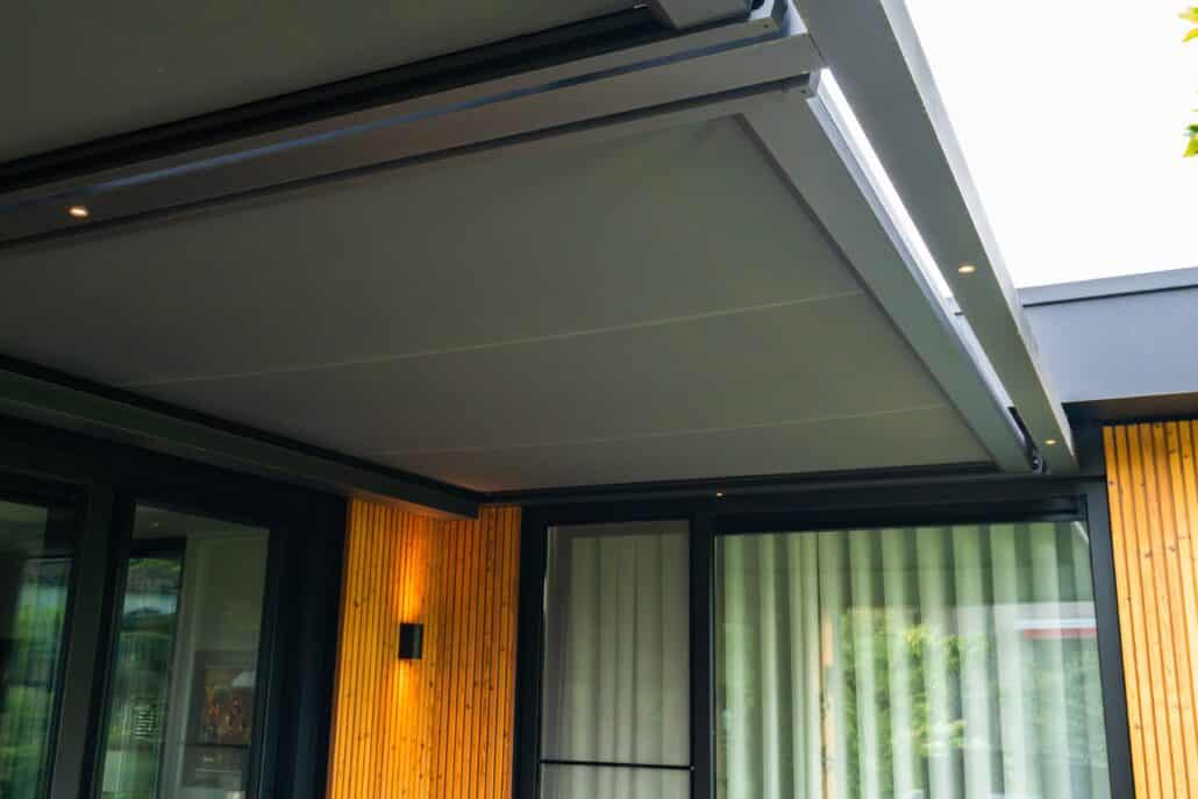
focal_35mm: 35
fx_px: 1165
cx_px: 599
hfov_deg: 54.4
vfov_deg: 37.9
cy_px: 400
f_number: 8
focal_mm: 35
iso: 8000
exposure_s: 1/500
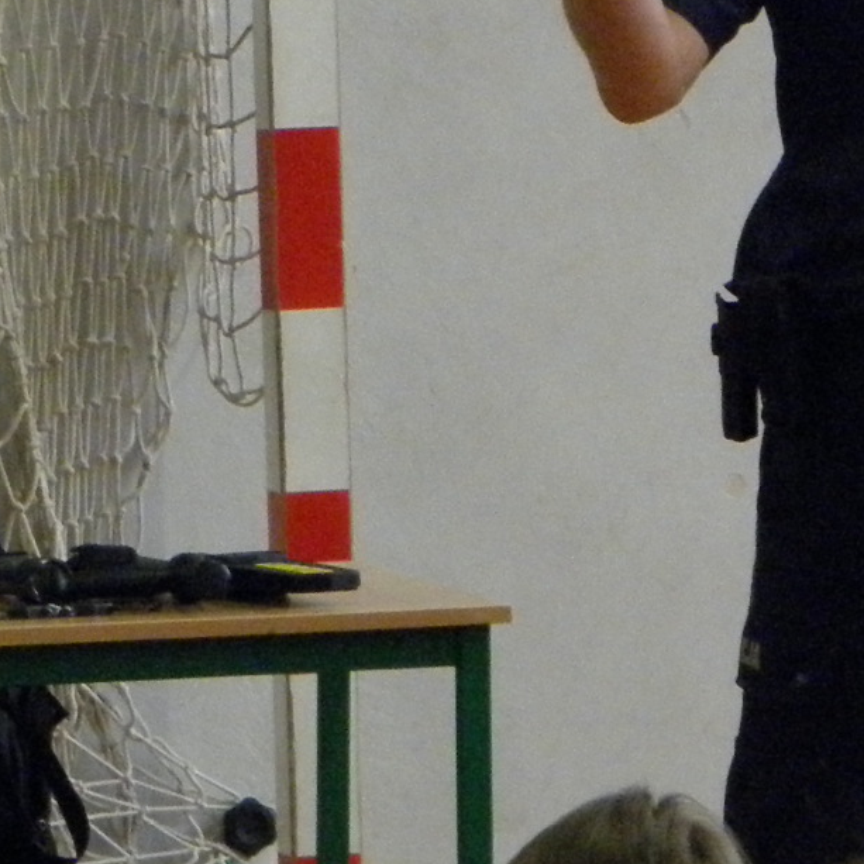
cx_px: 980
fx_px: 11041
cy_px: -190
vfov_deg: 4.5
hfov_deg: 4.5
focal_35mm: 391
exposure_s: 1/60
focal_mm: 19
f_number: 4.7
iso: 400
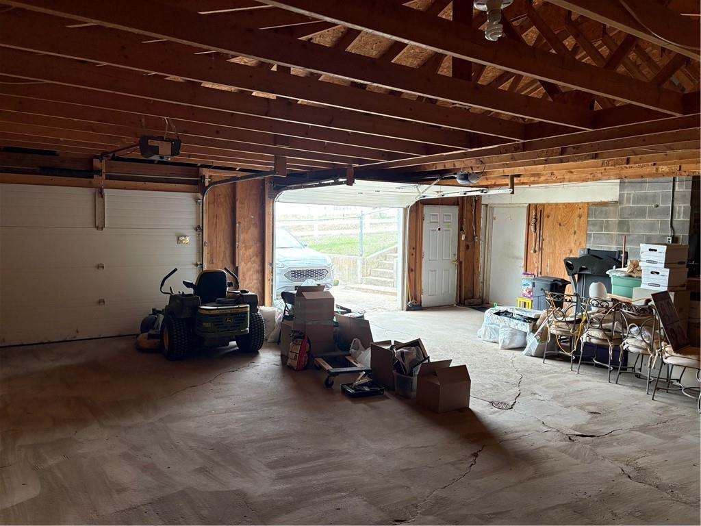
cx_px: 350
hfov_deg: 67.3
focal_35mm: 26
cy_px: 263
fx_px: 527
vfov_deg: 53.1
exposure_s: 1/60
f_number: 1.6
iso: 200
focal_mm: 5.96
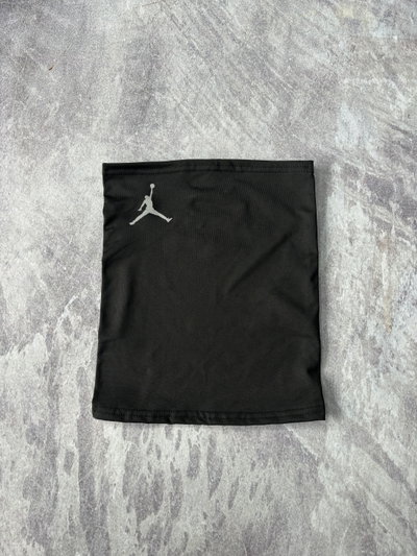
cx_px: 208
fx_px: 417
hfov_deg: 53.1
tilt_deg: -79.1
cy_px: 278
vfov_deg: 67.3
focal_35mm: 26
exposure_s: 1/50
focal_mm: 5.96
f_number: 1.6
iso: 100
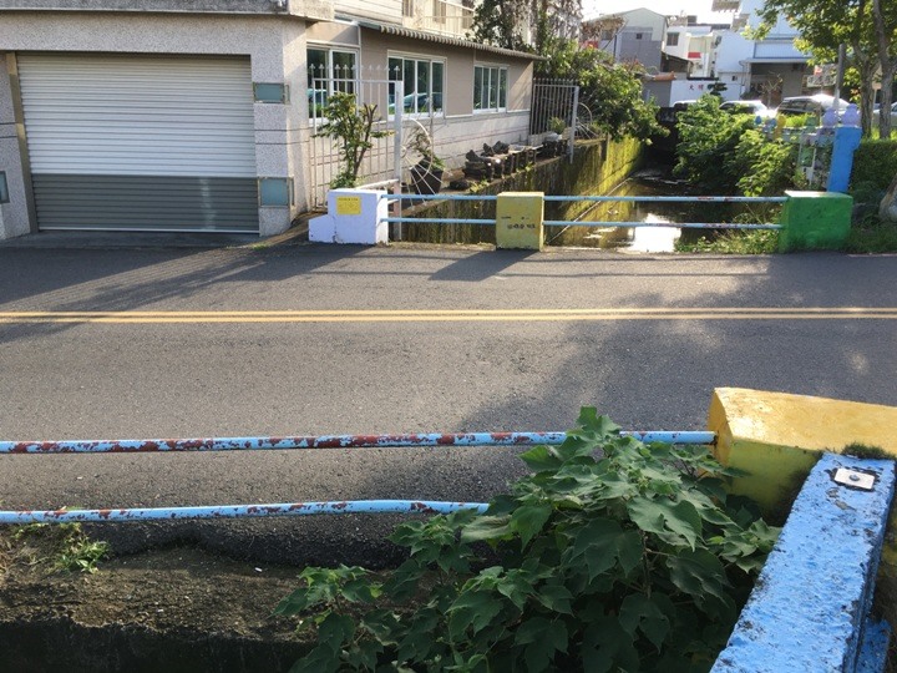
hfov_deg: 61.7
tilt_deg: -18.2
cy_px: 336
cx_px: 448
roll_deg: -0.6
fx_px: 751
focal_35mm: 29
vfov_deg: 48.2
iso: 25
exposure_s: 1/253
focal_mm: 4.15
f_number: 2.2
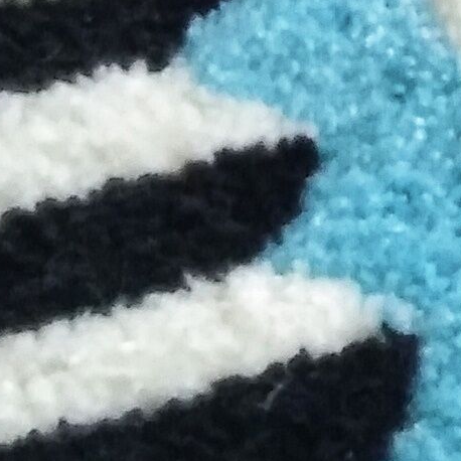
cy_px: -3
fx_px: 3631
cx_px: 1014
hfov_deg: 6.9
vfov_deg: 7.2
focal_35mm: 241
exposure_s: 1/25
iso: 468
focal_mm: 3.65
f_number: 2.2
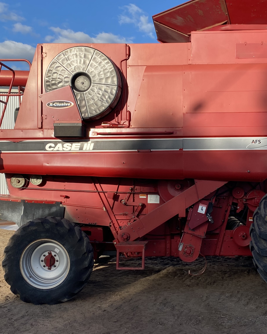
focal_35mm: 45
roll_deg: -0.6
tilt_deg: -0.1
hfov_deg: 32.8
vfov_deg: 41.2
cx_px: 199
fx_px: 445
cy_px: 163
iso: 32
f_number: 1.8
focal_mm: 4.25
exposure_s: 1/1898
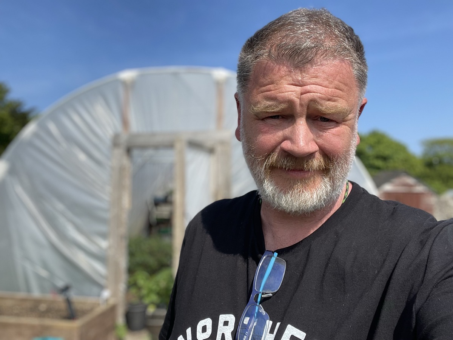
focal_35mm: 30
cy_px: 170
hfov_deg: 60.0
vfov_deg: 46.8
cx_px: 226
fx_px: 393
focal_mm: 2.71
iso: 32
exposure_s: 1/1418
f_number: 2.2
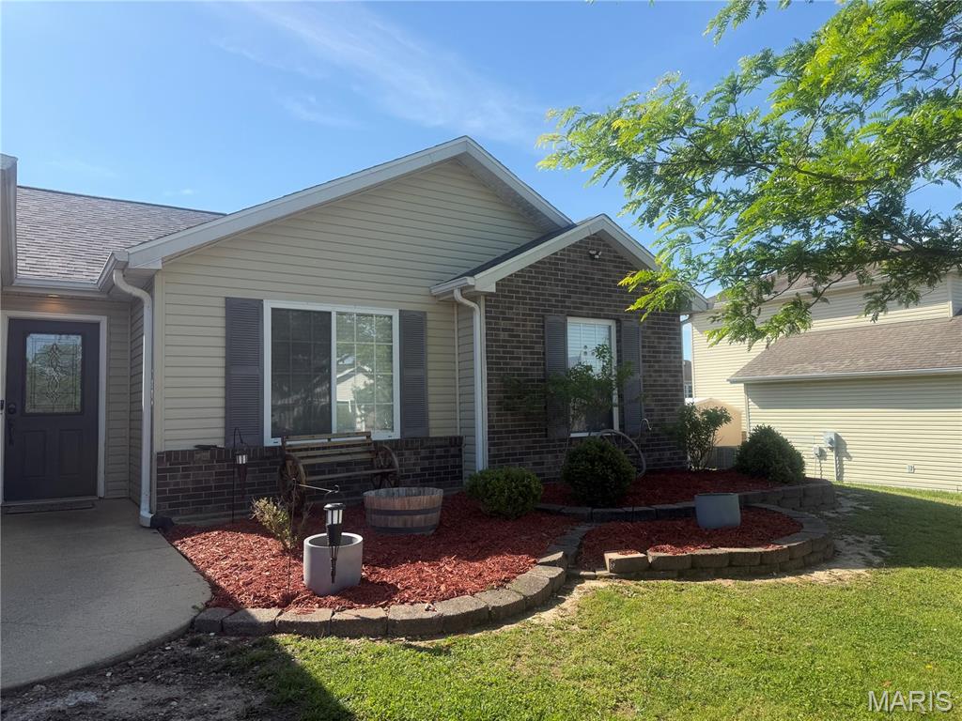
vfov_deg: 56.8
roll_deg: +0.7
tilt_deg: +3.5
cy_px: 360
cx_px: 481
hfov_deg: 71.6
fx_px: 667
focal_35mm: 24
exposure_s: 1/2525
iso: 80
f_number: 1.78
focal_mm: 6.76
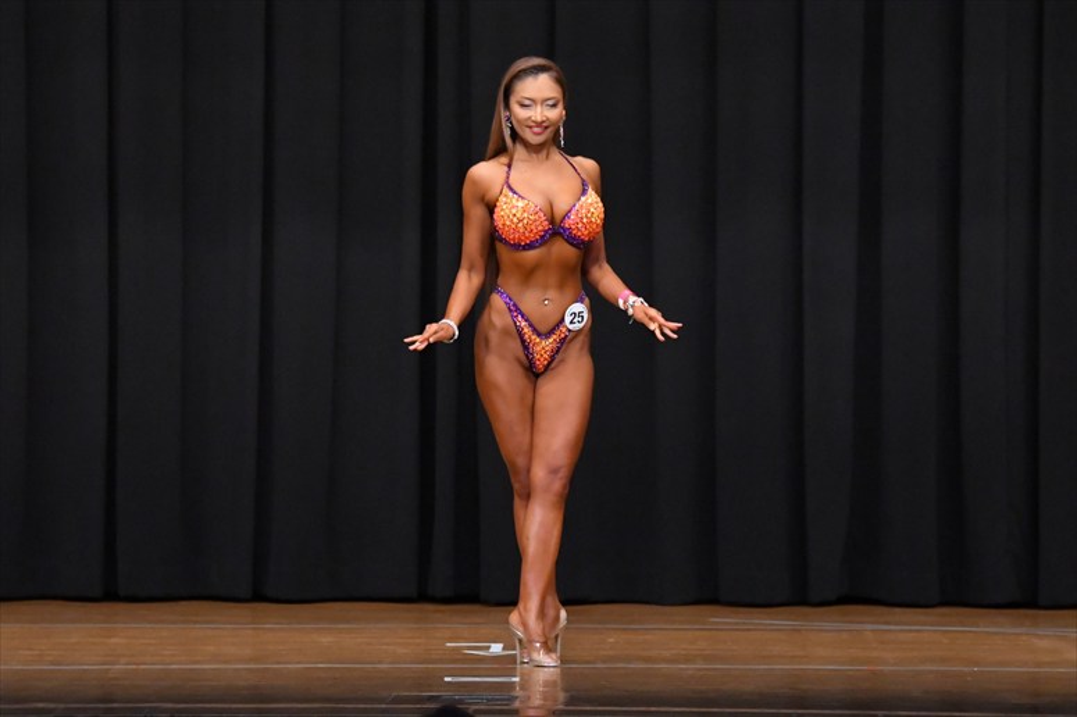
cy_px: 358
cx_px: 538
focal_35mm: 240
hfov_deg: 8.6
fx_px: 7177
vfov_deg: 5.7
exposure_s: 1/400
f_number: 5.6
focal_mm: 160
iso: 8000
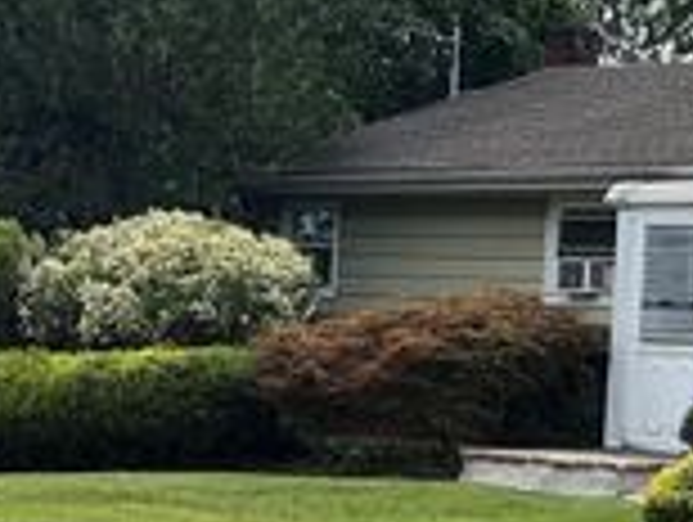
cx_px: 1022
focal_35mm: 94
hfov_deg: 18.6
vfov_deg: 15.7
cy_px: 362
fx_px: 1885
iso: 25
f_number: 1.8
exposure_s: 1/1451
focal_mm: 3
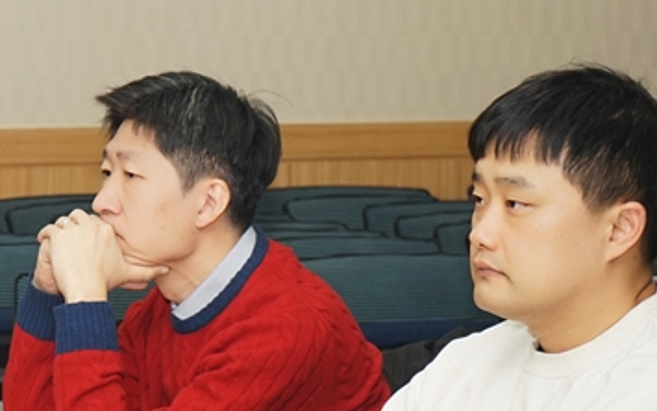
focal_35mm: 201
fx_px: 3600
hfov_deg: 10.2
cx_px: -207
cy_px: 316
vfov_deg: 6.5
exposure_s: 1/100
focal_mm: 70
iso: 400
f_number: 6.3
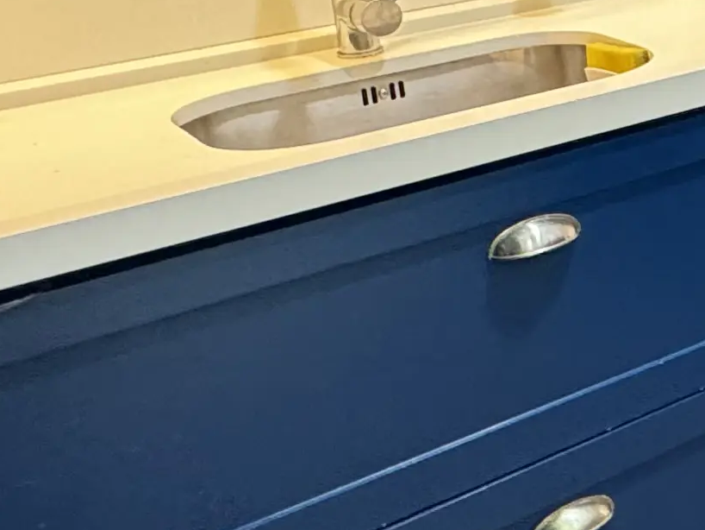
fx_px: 1406
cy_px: -13
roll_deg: +1.1
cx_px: 1232
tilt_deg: -13.0
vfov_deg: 20.6
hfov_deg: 20.7
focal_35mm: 69
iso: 500
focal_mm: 2.22
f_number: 2.2
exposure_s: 1/60
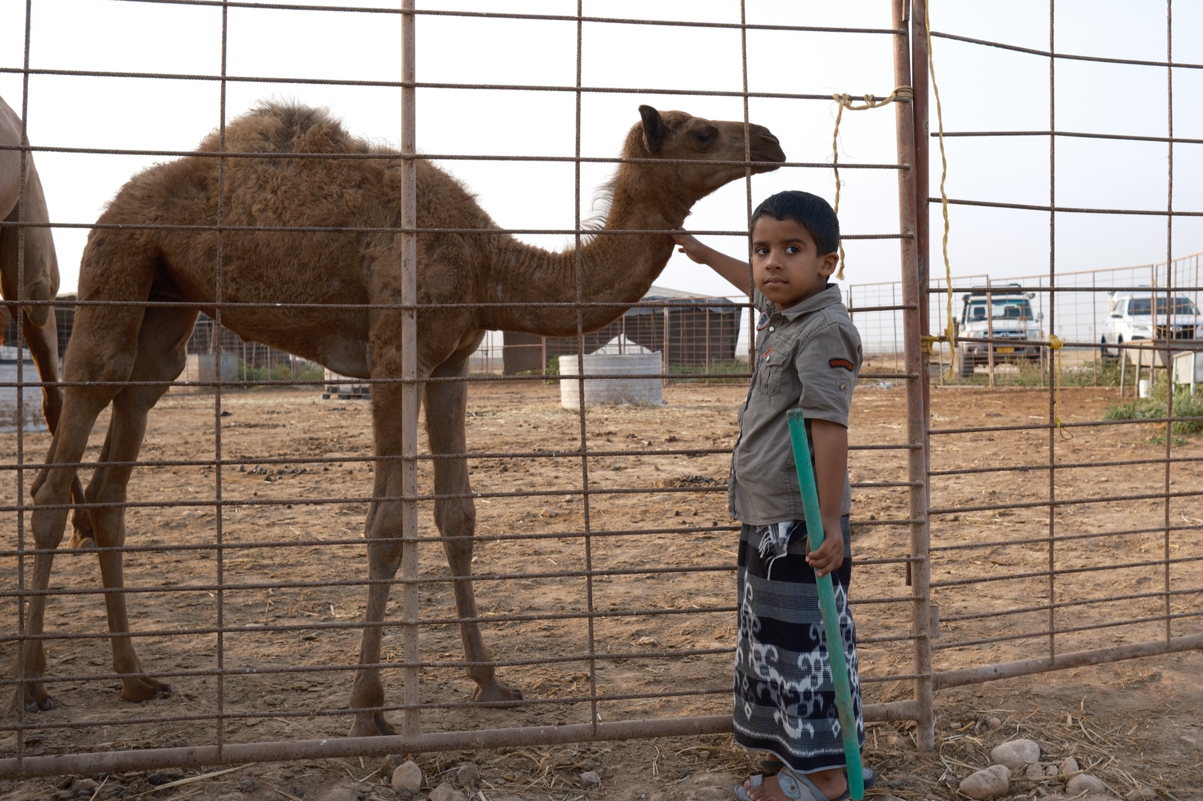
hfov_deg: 50.7
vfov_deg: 35.0
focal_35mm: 38
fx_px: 1270
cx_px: 626
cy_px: 394
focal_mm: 23
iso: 125
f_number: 5.6
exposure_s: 1/125
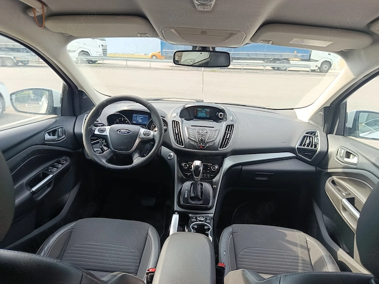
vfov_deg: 56.8
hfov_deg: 71.6
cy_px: 142
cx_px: 190
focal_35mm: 24
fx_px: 263
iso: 104
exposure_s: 1/100
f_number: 1.7
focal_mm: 5.24
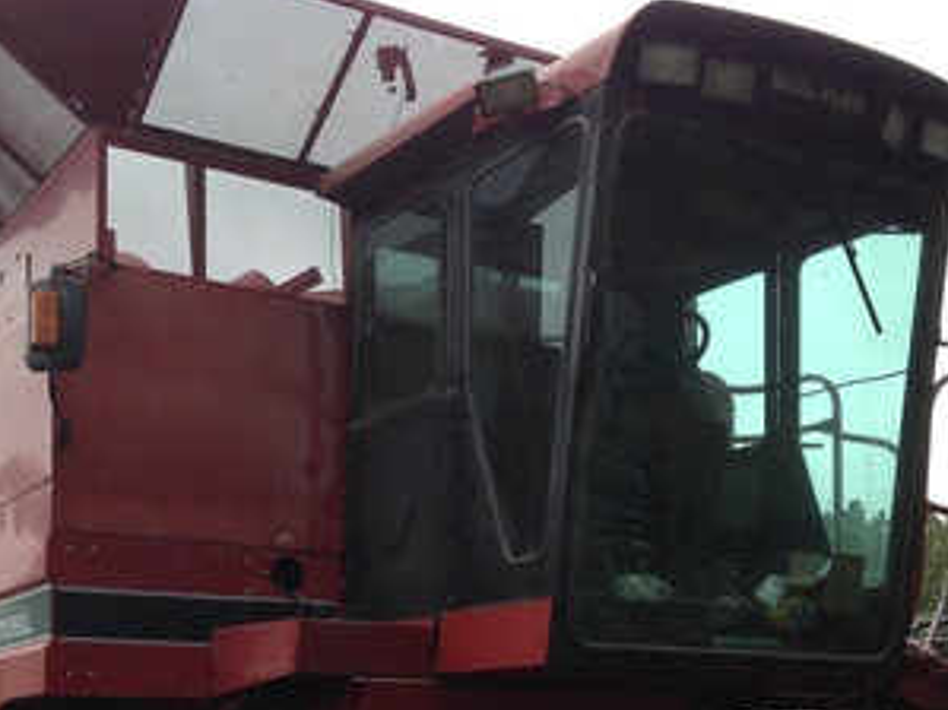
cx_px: 346
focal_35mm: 60
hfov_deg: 32.0
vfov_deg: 23.8
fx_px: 1643
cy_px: 634
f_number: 2.4
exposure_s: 1/169
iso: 50
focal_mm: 4.13
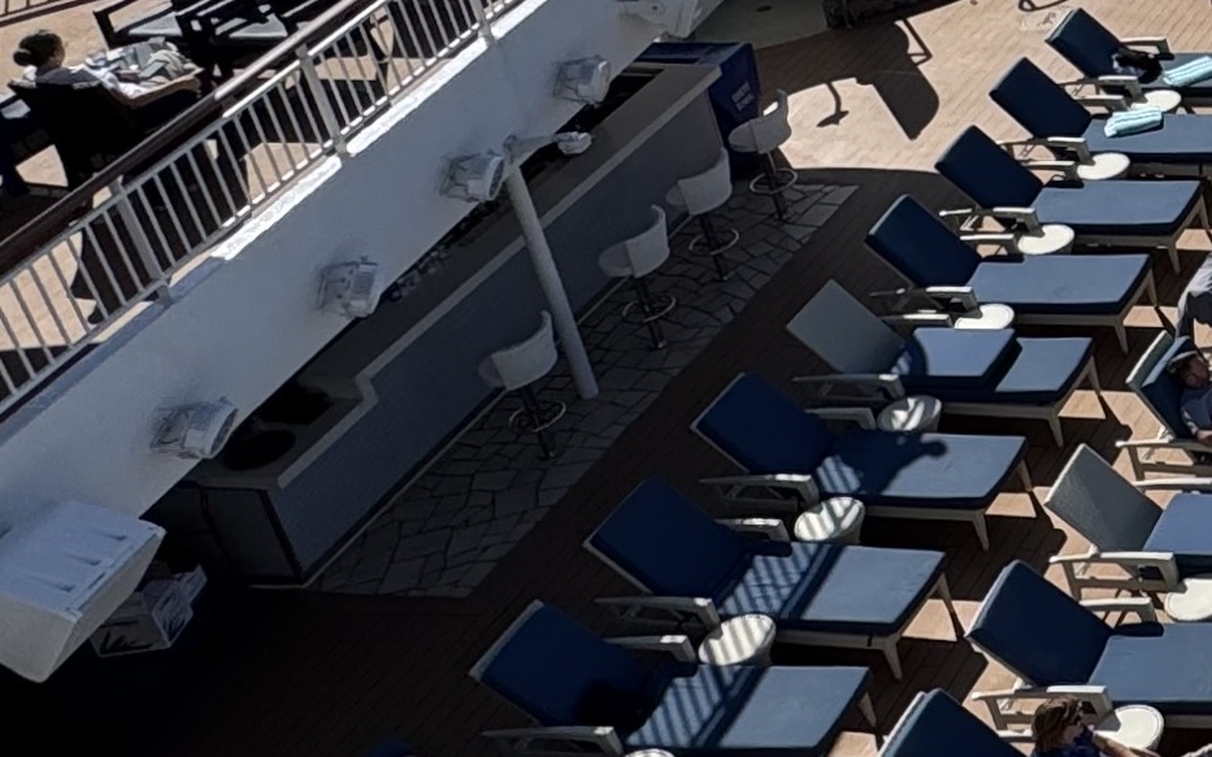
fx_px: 2081
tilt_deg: -26.4
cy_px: -69
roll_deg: +1.0
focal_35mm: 63
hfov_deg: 23.6
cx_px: 1953
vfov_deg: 19.8
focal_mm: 2.22
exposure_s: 1/3106
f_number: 2.2
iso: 50
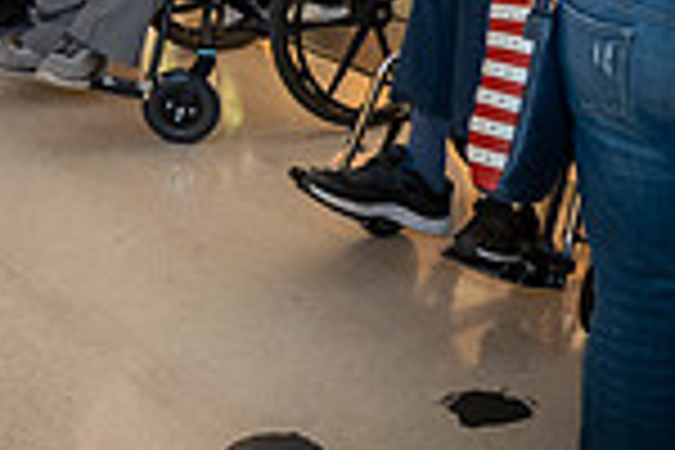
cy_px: -180
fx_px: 1744
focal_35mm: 93
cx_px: -351
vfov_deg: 14.0
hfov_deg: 19.1
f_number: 5
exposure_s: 1/100
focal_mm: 24
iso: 2800
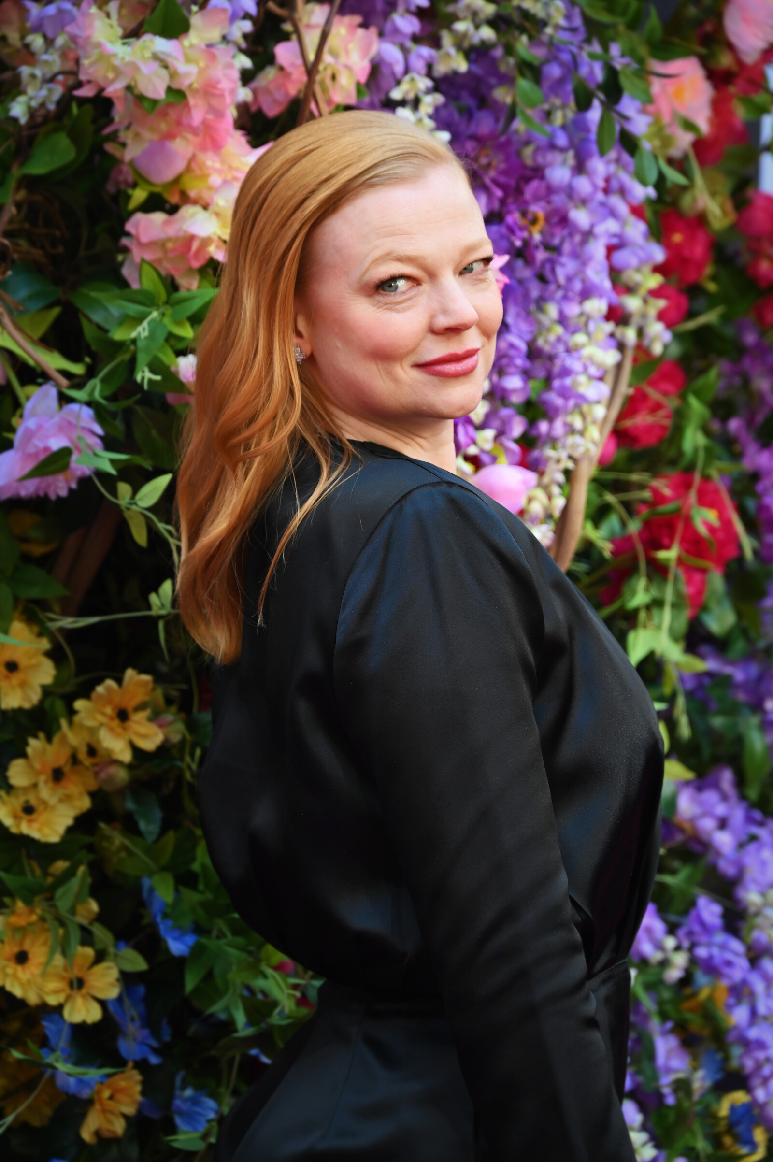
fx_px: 3870
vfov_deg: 17.1
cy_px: 581
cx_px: 386
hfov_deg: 11.4
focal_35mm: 120
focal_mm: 120
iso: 500
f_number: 6.3
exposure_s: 1/125
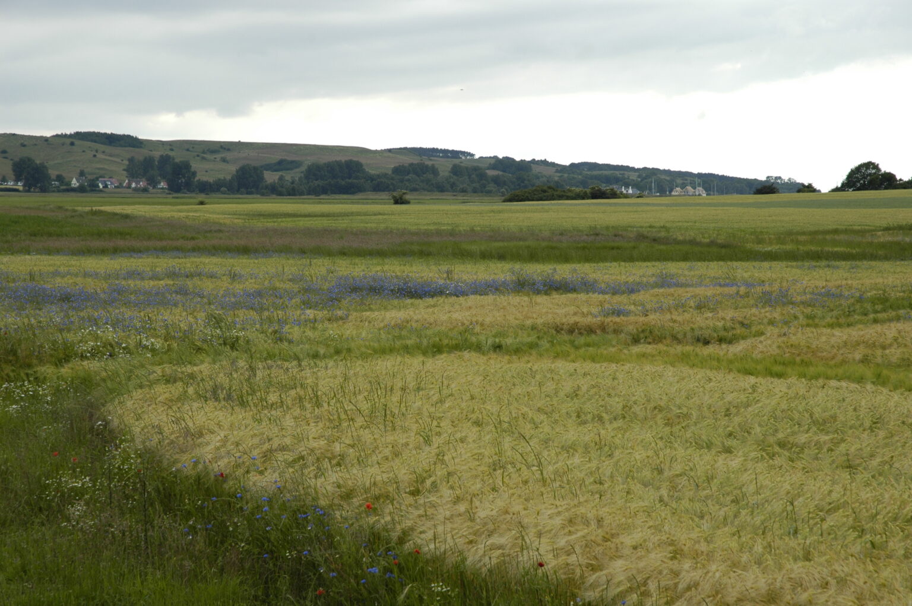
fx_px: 2657
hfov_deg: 19.5
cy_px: 303
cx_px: 456
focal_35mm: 105
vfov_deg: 13.0
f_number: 8
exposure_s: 1/250
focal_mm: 70
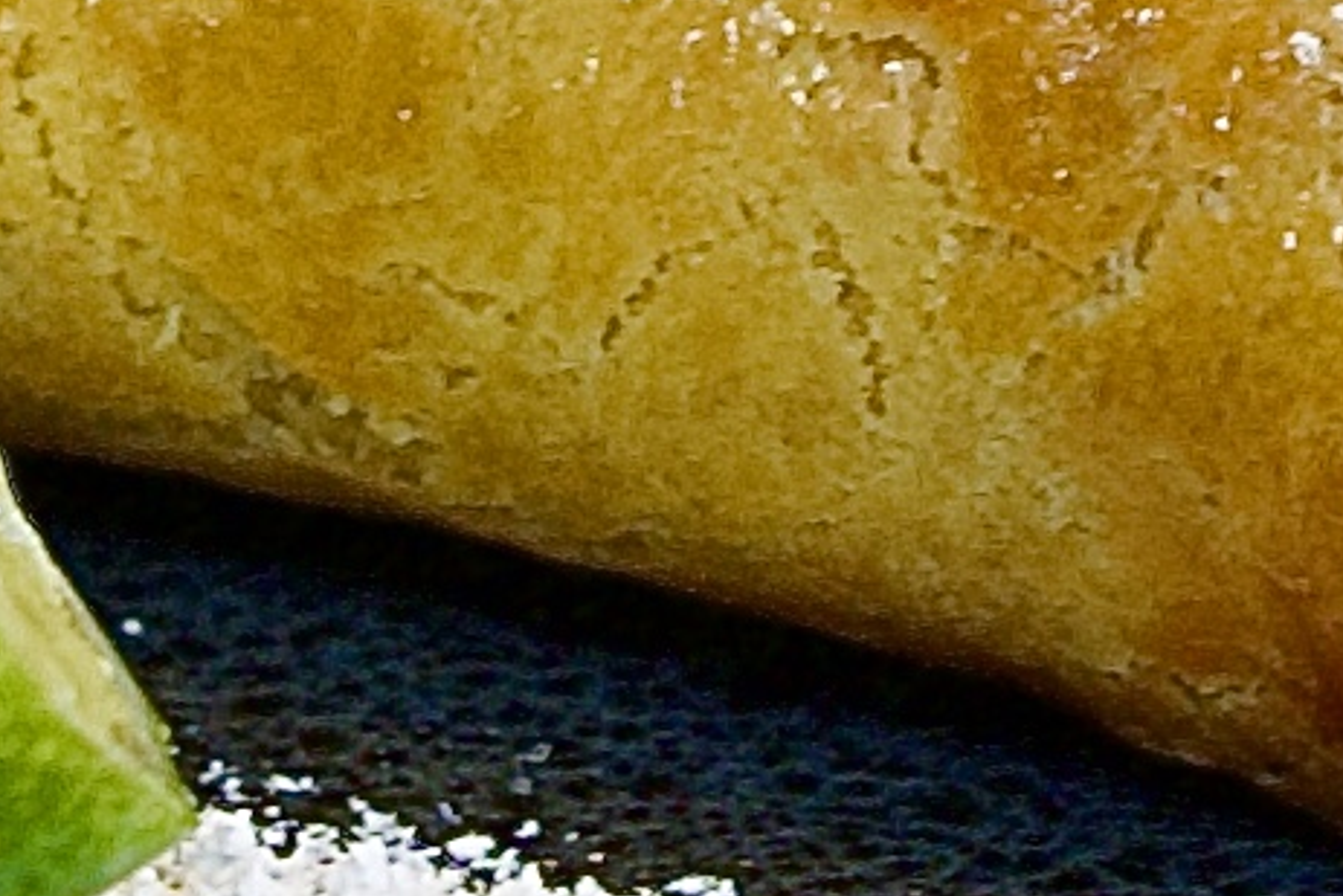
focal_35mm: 358
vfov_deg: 3.8
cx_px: 2120
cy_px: -333
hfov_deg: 5.7
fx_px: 13359
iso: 500
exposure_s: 1/60
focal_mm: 30
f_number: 4
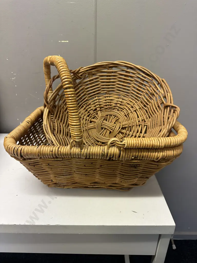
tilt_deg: -23.0
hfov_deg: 56.8
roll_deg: -1.4
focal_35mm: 24
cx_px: 98
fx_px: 182
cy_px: 132
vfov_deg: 71.6
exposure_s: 1/100
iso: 160
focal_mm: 6.86
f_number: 1.78
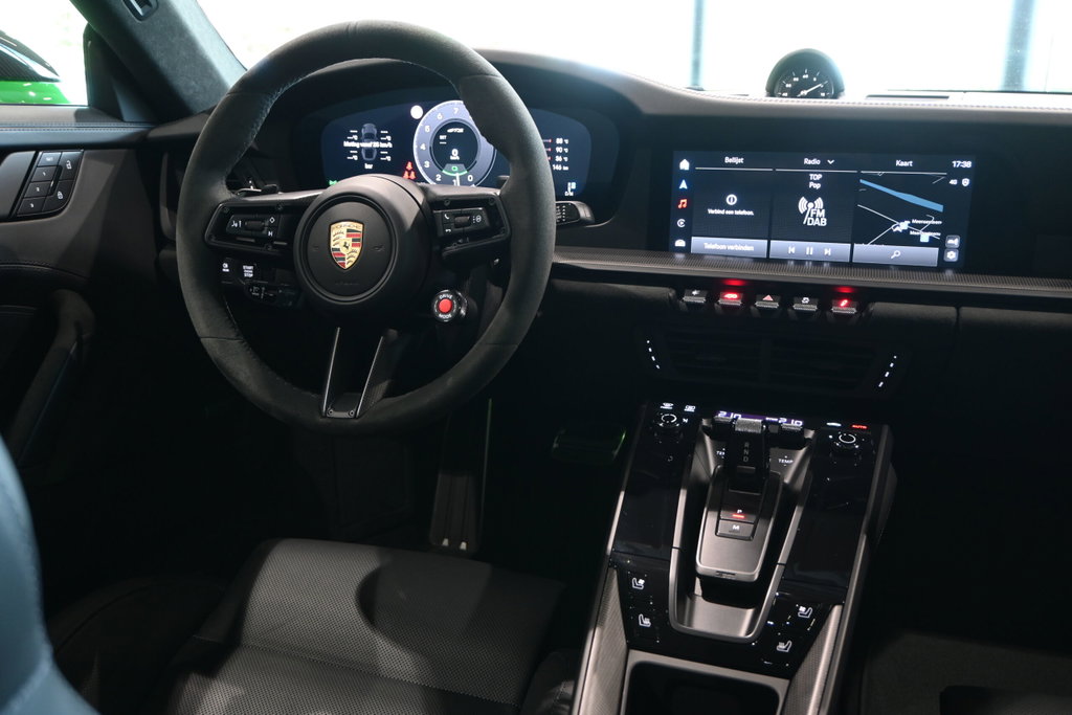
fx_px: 916
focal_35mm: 31
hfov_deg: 60.7
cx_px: 536
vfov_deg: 42.7
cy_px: 358
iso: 720
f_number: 3.8
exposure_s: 1/30
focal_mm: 20.5
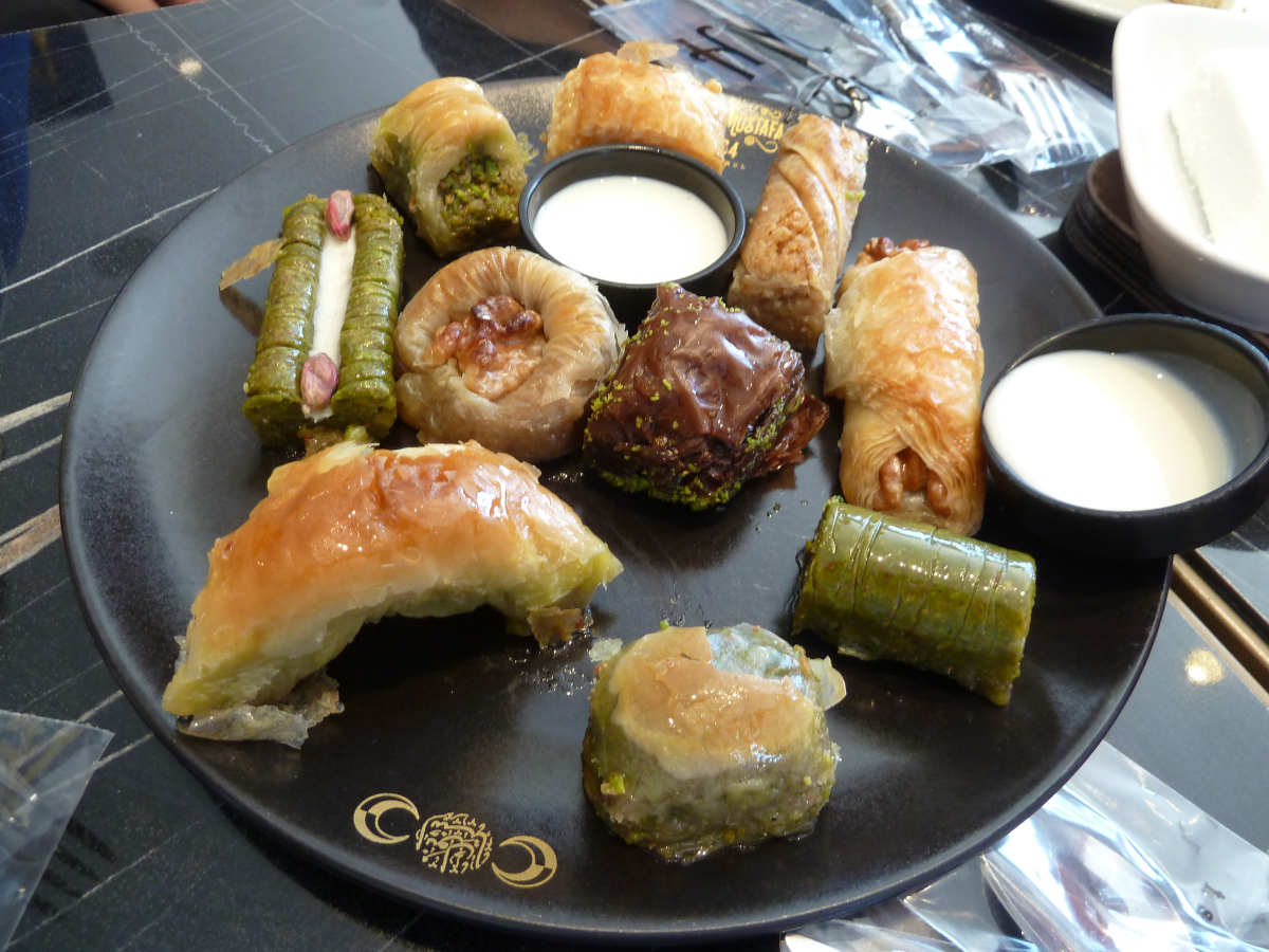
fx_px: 916
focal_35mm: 25
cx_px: 634
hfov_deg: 69.4
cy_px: 476
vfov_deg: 54.9
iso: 125
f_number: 3.3
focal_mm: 4.1
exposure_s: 1/30
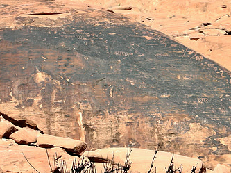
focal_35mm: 150
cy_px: 82
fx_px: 1000
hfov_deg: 13.1
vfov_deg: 9.9
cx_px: 163
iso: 50
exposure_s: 1/262
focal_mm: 14.3
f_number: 4.8
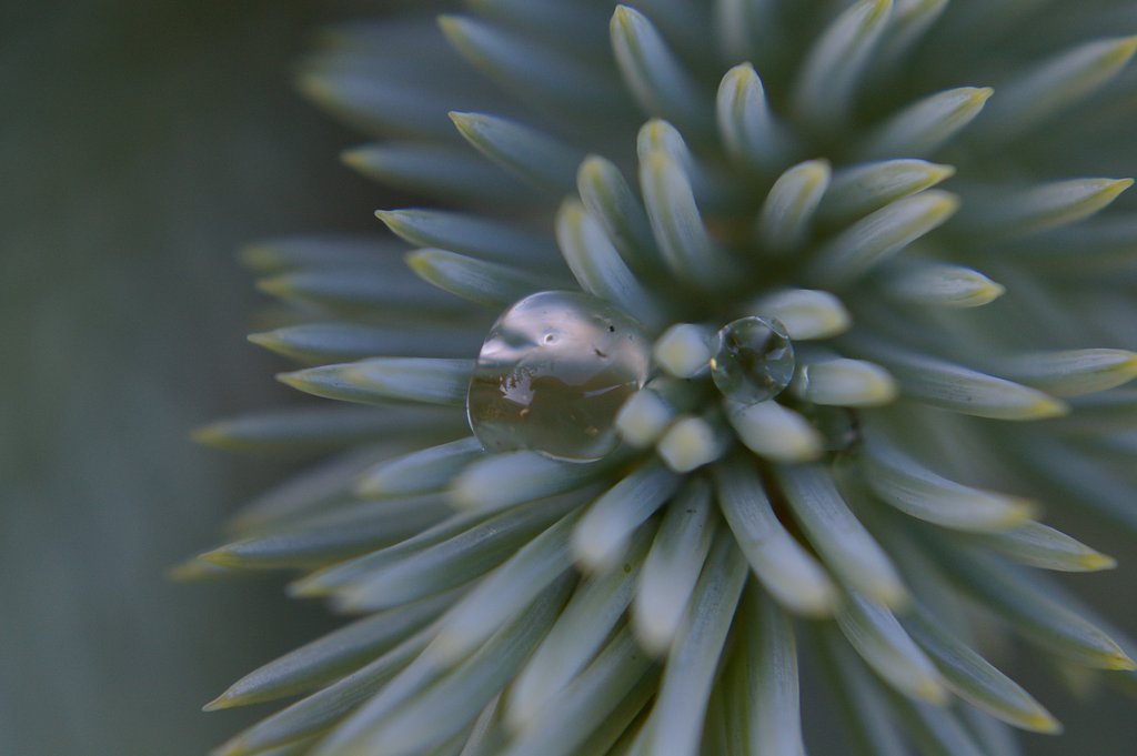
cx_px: 568
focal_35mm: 82
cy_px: 378
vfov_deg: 16.5
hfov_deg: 24.6
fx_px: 2603
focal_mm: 55
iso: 400
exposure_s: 1/125
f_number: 8
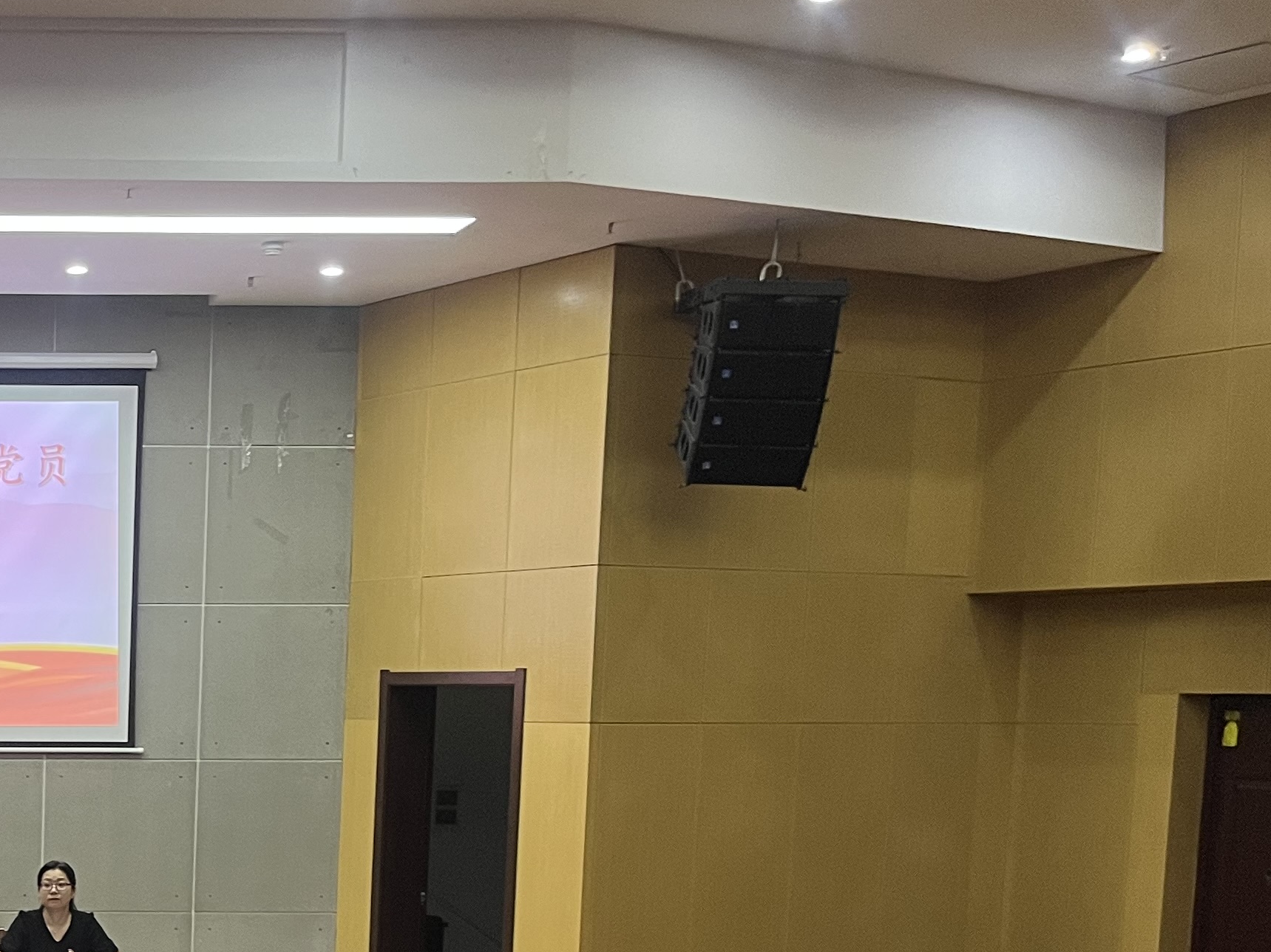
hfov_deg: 28.3
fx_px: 2240
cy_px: 956
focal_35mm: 61
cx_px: -183
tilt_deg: -5.8
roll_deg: -0.4
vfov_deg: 23.0
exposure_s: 1/50
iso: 100
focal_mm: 5.1
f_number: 1.6
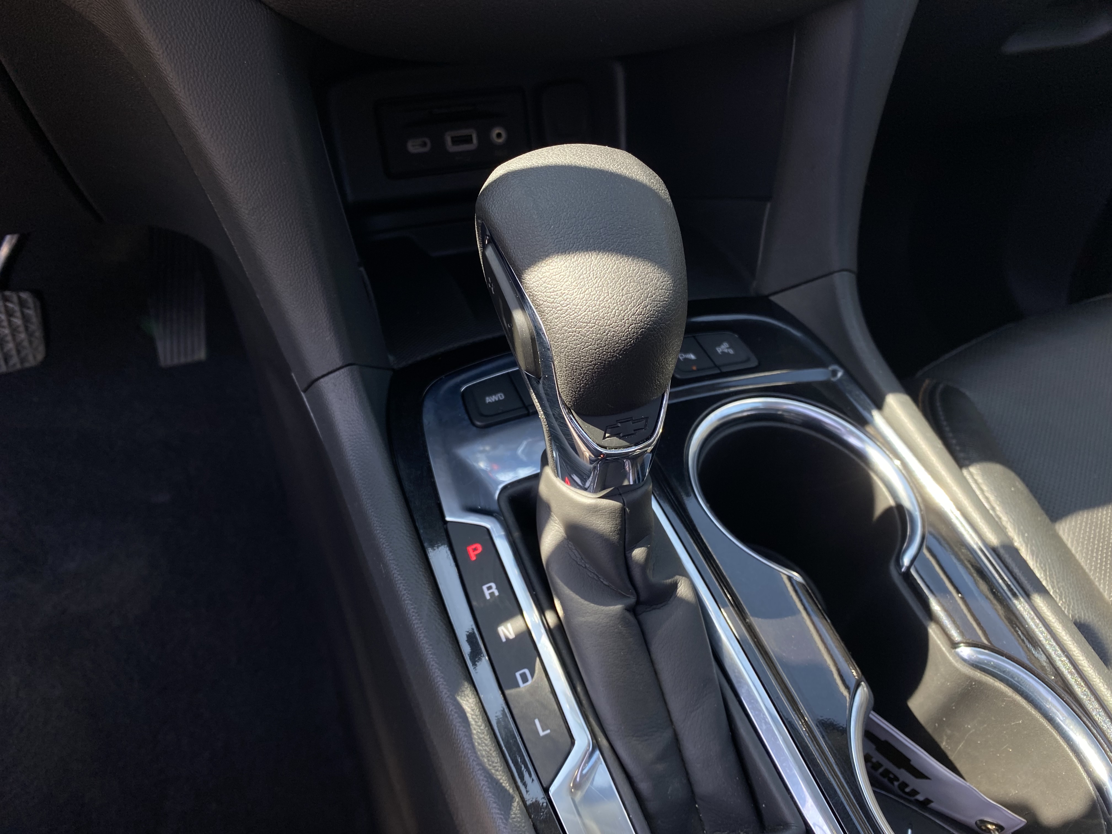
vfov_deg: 53.1
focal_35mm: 26
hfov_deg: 67.3
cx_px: 556
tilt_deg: -45.8
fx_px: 835
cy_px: 417
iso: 32
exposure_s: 1/174
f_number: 1.8
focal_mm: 4.25
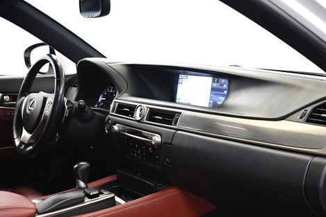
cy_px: 136
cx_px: 189
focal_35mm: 53
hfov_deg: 37.5
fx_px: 479
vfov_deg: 25.4
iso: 3200
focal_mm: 26
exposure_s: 1/100
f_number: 4
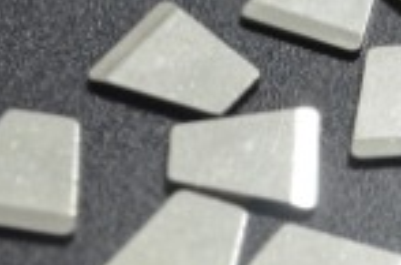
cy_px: 184
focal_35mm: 321
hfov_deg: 6.4
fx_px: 3564
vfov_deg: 4.3
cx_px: 366
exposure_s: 1/25
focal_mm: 70
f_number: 5.3
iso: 1600
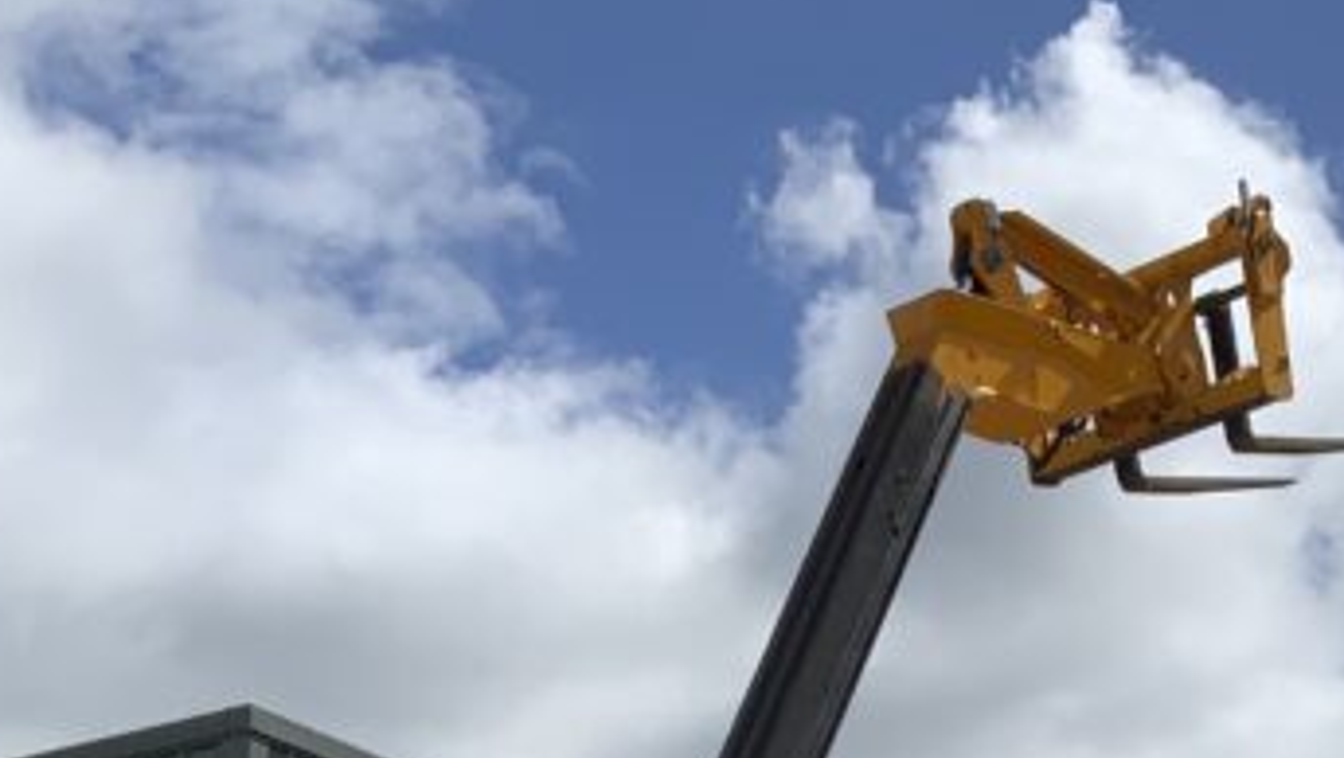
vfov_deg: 12.0
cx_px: 1067
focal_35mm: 94
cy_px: 1282
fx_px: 3352
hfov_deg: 22.4
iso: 16
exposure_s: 1/4065
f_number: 1.8
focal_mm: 3
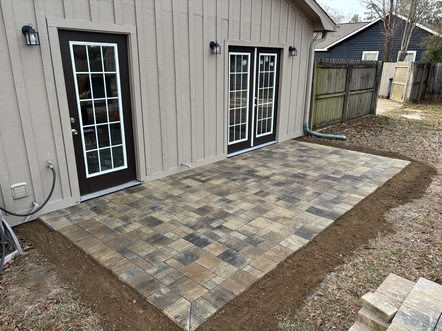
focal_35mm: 26
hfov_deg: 67.3
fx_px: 332
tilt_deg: -17.3
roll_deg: -0.5
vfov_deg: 53.1
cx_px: 221
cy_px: 166
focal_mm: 5.96
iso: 125
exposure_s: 1/121
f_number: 1.6
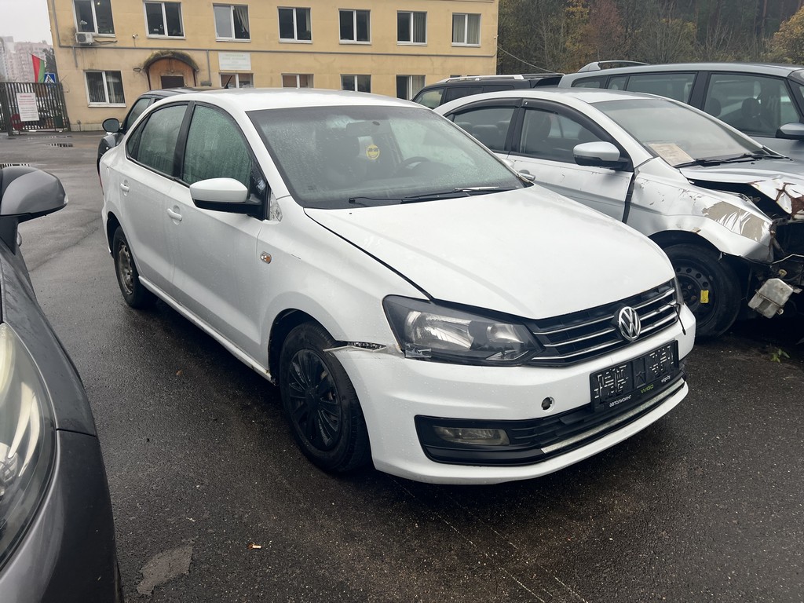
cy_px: 302
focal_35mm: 26
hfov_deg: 67.3
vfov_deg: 53.1
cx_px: 402
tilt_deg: -16.8
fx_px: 604
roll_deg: -2.4
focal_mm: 5.7
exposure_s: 1/471
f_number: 1.5
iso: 50
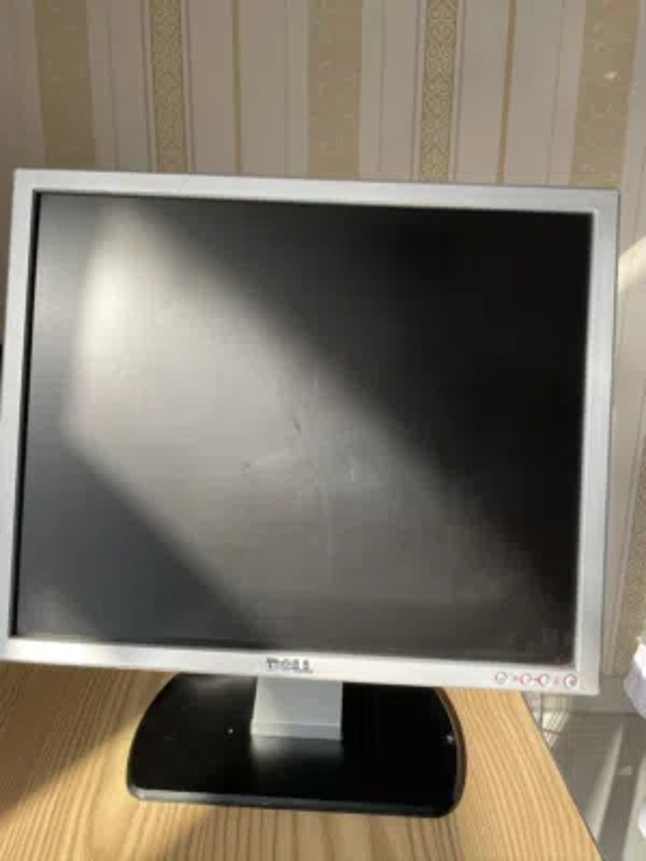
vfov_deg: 67.3
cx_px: 323
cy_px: 430
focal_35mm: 26
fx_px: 647
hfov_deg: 53.1
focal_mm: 4.2
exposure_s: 1/121
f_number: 1.6
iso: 80
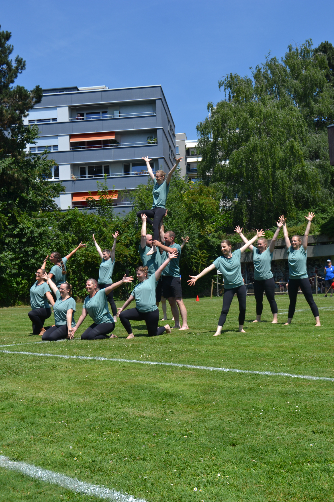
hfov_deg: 29.9
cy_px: 251
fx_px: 626
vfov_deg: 43.6
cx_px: 167
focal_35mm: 45
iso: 100
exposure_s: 1/250
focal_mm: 30
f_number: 8
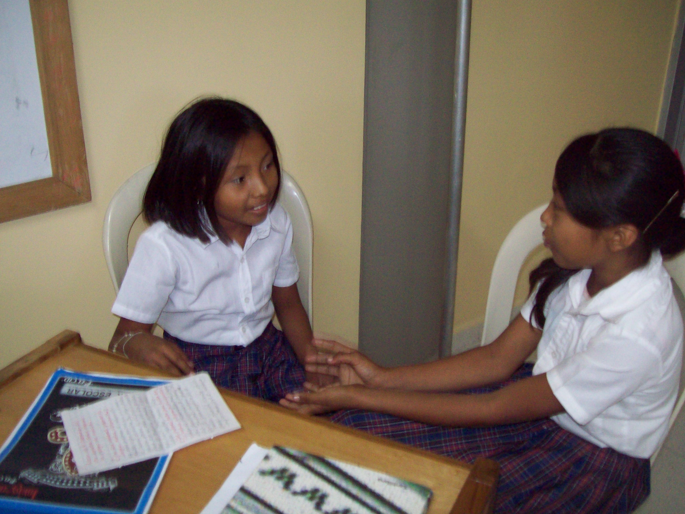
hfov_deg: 50.1
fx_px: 732
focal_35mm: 37
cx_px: 349
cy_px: 252
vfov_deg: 38.7
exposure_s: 1/32
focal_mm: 6
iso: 200
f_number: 2.7
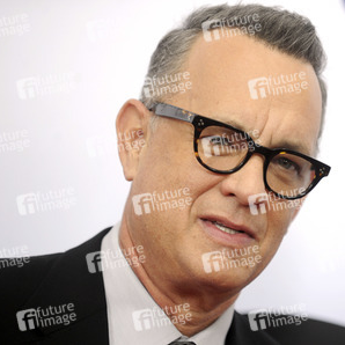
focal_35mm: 257
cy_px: 172
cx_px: 247
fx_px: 2898
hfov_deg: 6.8
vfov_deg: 6.8
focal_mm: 200
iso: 1600
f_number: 4
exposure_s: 1/640
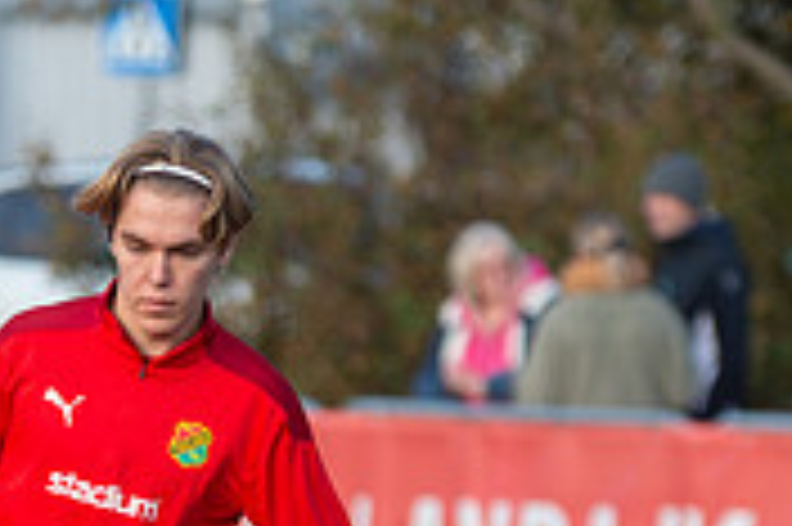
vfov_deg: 2.8
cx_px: 130
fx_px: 10858
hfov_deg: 4.2
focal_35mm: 494
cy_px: 611
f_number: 3.5
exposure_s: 1/640
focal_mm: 150
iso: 220
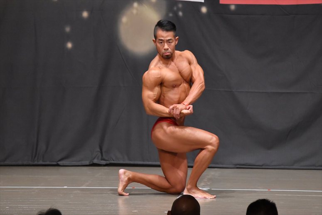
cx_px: 161
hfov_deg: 7.2
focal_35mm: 285
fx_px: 2548
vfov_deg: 4.8
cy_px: 108
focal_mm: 190
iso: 6400
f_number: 5.6
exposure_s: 1/400
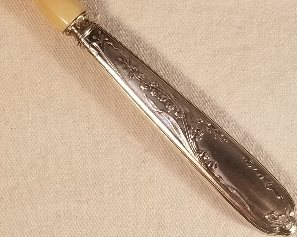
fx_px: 264
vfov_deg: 48.5
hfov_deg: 58.6
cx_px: 166
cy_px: 120
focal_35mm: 30
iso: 50
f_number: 1.7
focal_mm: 4.25
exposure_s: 1/138
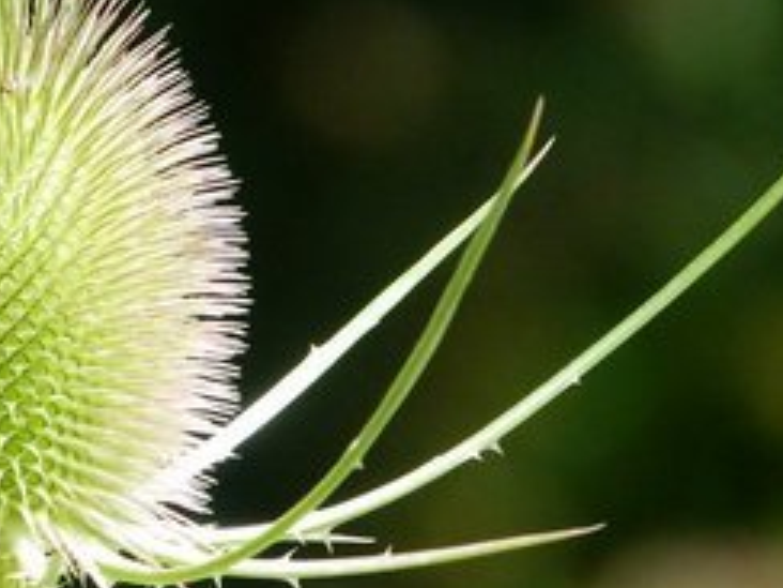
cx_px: 103
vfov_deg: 1.5
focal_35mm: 968
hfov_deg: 2.0
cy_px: 218
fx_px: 21896
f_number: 4.2
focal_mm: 66.3
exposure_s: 1/320
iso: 160
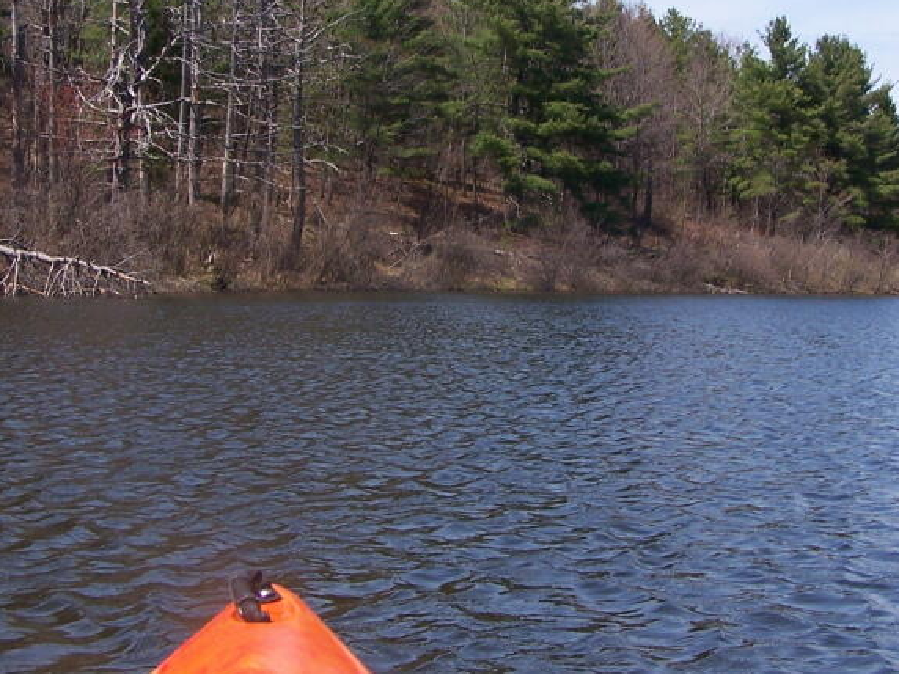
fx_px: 1766
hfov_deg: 28.5
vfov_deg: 21.6
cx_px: 552
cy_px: 244
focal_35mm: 68
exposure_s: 1/800
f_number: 4
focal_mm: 6.3
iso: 80
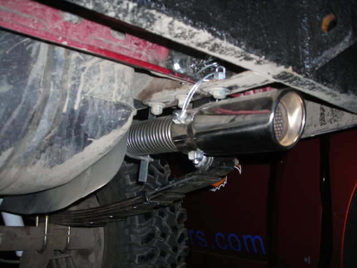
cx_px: 178
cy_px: 134
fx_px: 392
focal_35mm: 38
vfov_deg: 37.7
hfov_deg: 49.0
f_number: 3.2
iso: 50
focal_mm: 6.3
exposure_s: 1/60.1
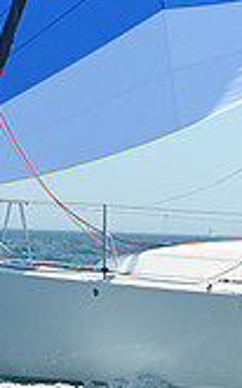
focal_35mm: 251
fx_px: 2651
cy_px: 91
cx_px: 404
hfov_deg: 5.2
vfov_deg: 8.4
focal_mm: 70
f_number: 7.1
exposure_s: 1/1000
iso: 320
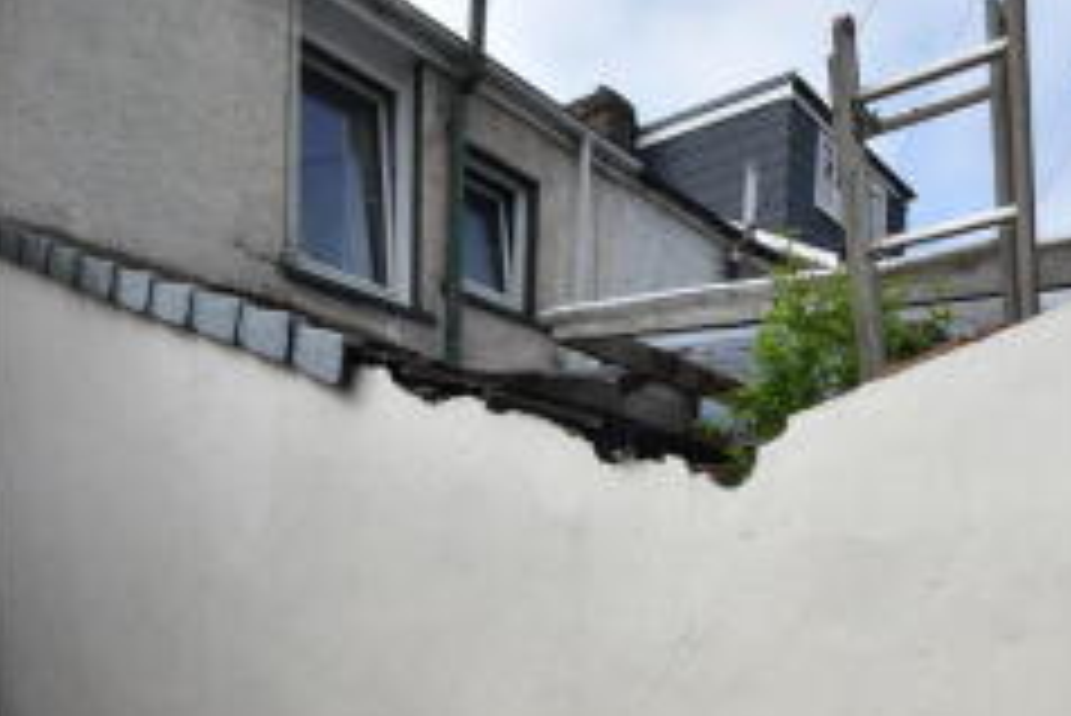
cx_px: 621
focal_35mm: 30
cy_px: 700
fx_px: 893
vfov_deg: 39.1
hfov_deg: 61.6
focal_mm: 10
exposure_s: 1/500
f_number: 8
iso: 200
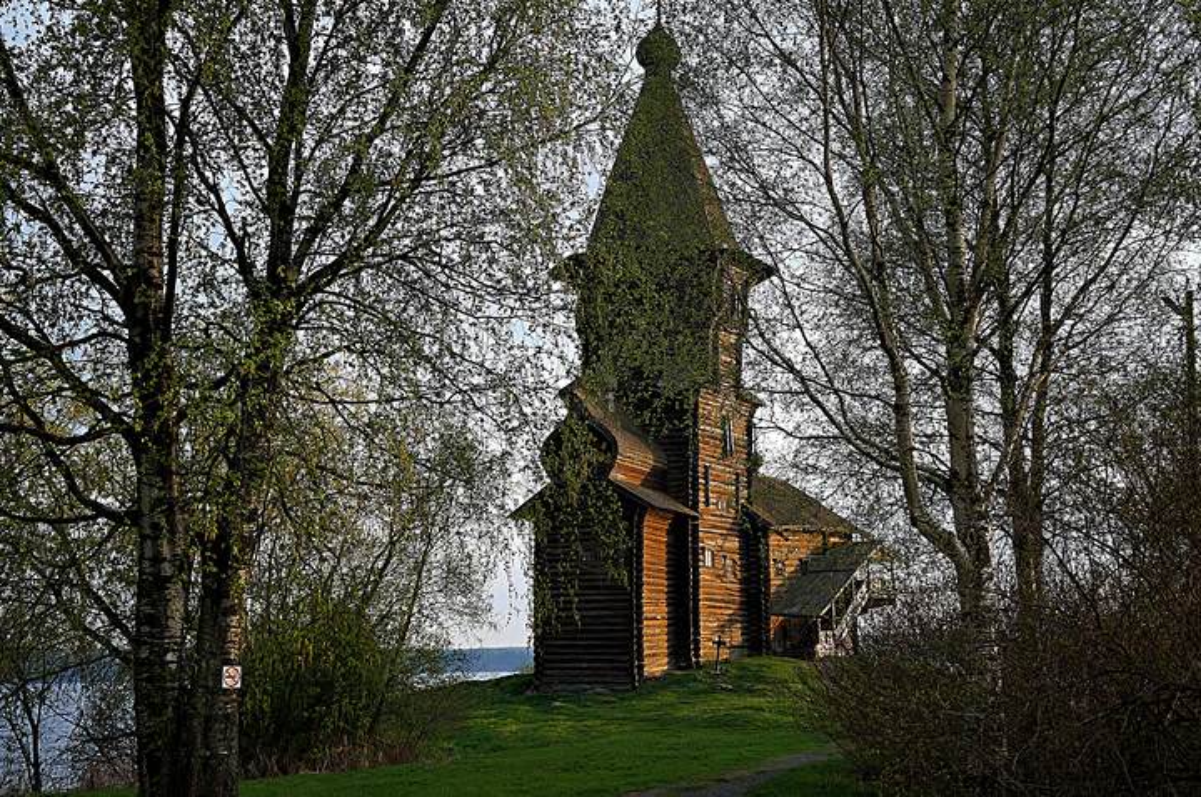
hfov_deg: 45.0
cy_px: 398
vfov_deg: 30.8
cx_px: 600
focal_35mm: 44
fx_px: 1449
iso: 200
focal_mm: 29
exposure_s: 1/160
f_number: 5
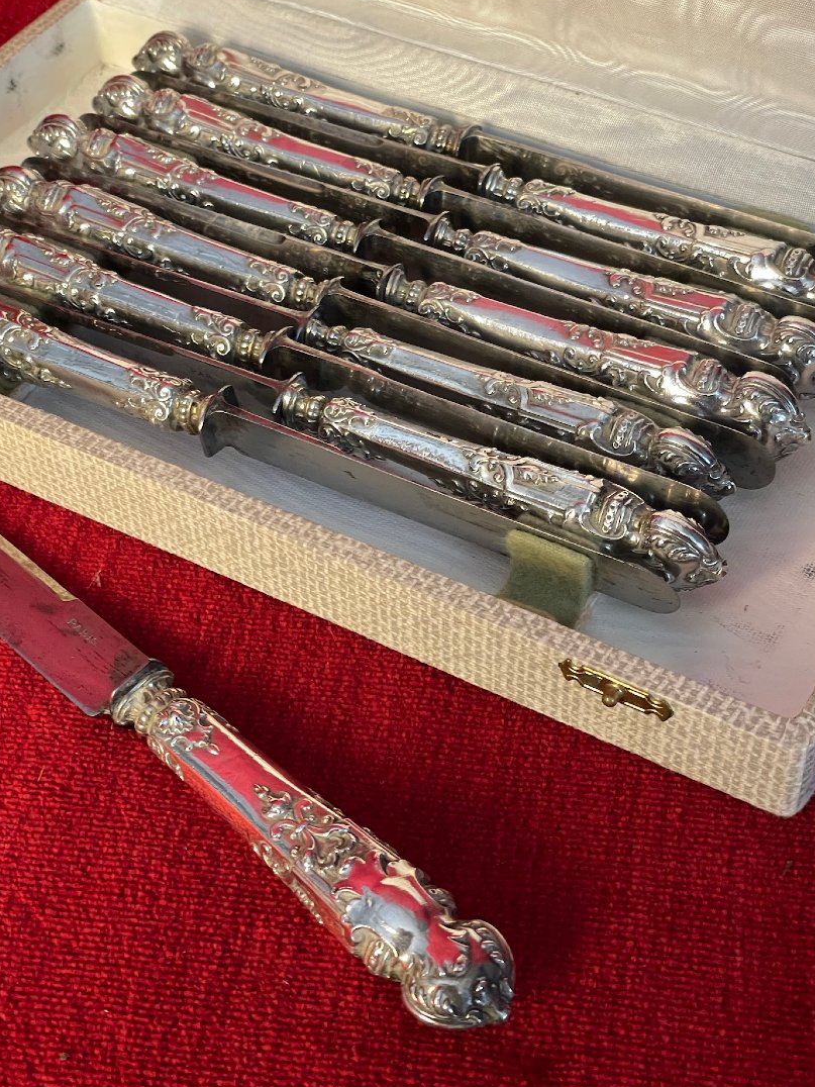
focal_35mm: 58
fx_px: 1821
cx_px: 405
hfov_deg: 25.2
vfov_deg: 33.2
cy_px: 500
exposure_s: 1/60
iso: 250
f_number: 2
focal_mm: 6
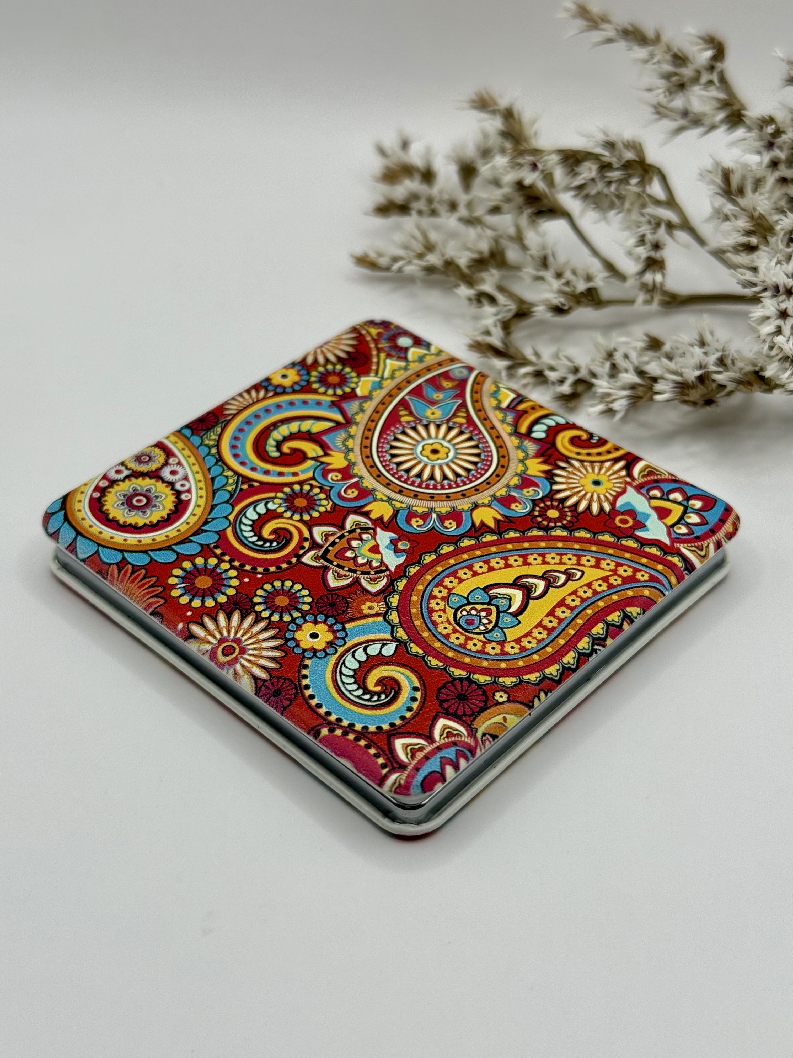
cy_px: 529
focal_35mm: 48
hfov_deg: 30.3
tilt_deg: -42.2
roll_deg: +0.9
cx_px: 396
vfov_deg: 39.7
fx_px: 1466
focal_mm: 6.76
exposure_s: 1/1931
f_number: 1.78
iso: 80
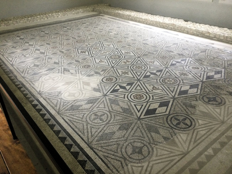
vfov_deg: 45.4
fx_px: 208
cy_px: 87
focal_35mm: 31
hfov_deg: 58.4
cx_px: 116
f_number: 2.4
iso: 50
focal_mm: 3.3
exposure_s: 1/33
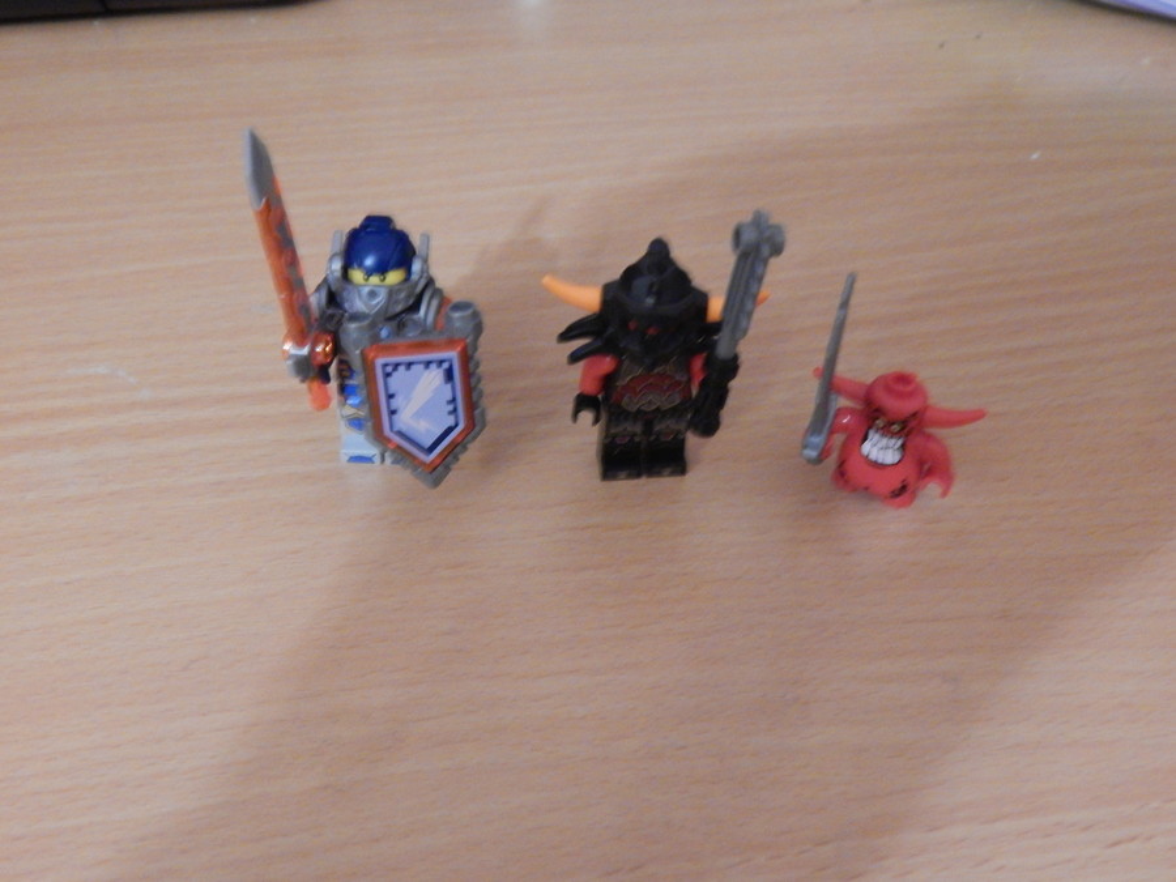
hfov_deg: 49.0
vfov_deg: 37.7
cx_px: 588
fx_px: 1291
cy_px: 441
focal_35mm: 38
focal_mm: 6.8
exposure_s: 1/2
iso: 800
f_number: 3.4
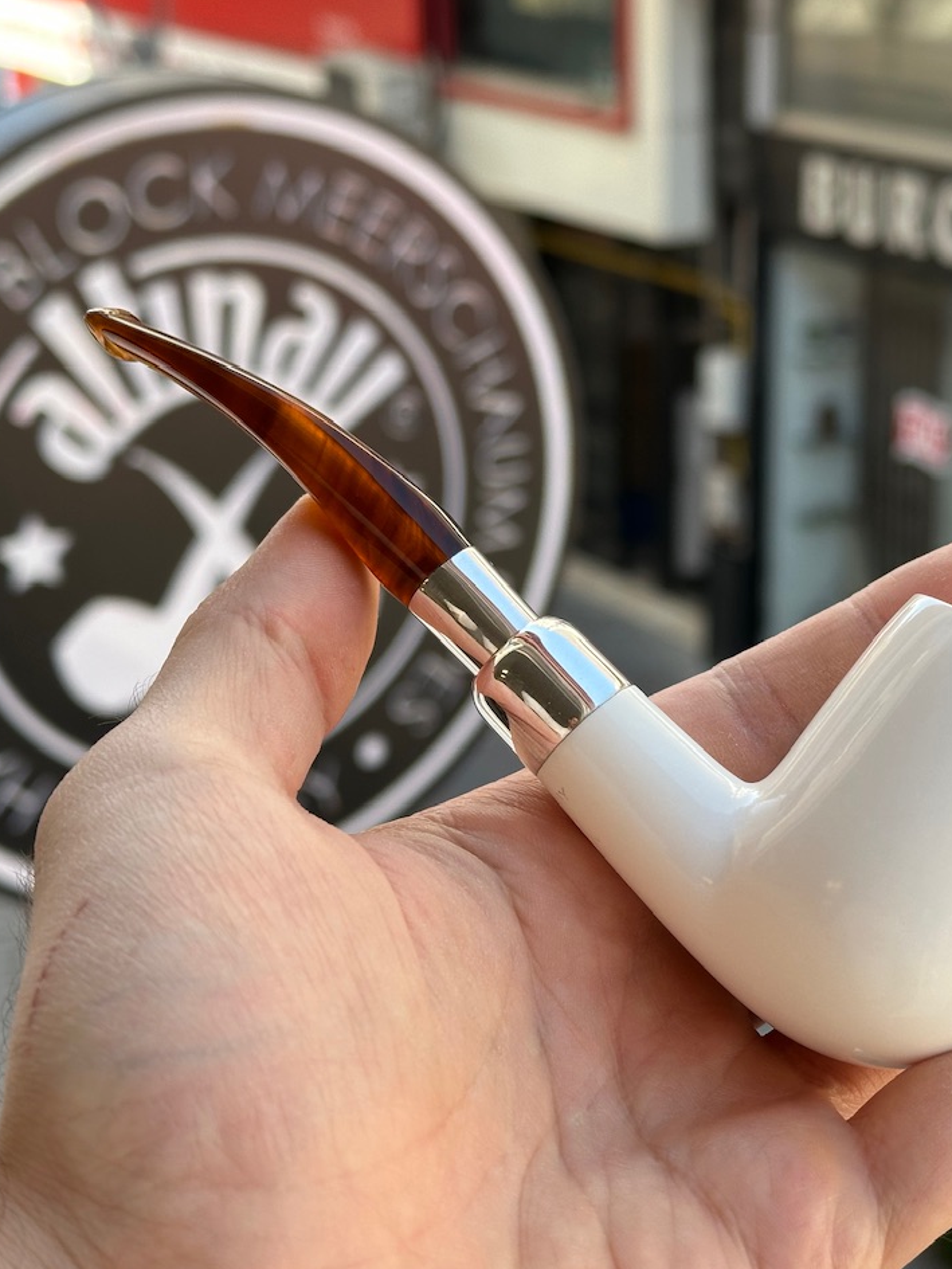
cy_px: 635
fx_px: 2383
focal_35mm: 65
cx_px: 627
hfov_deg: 22.5
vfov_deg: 29.8
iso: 64
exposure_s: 1/484
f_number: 1.78
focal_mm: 6.86
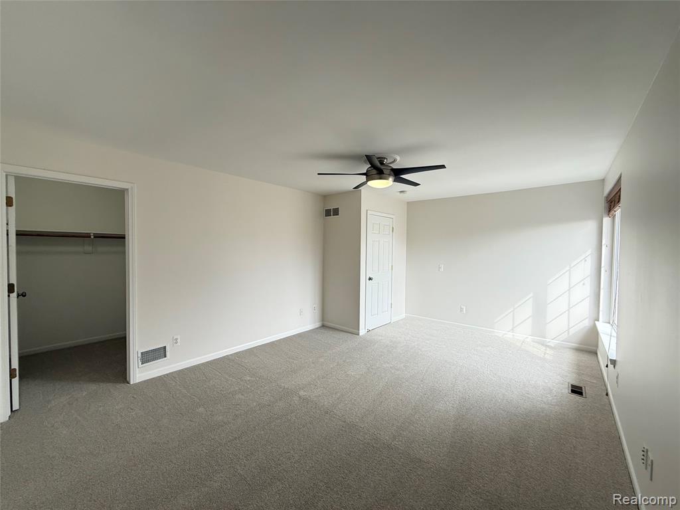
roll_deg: -0.1
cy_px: 255
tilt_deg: -0.9
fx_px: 275
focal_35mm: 14
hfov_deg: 102.1
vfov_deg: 85.7
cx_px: 340
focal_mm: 2.22
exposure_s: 1/120
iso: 125
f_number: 2.2
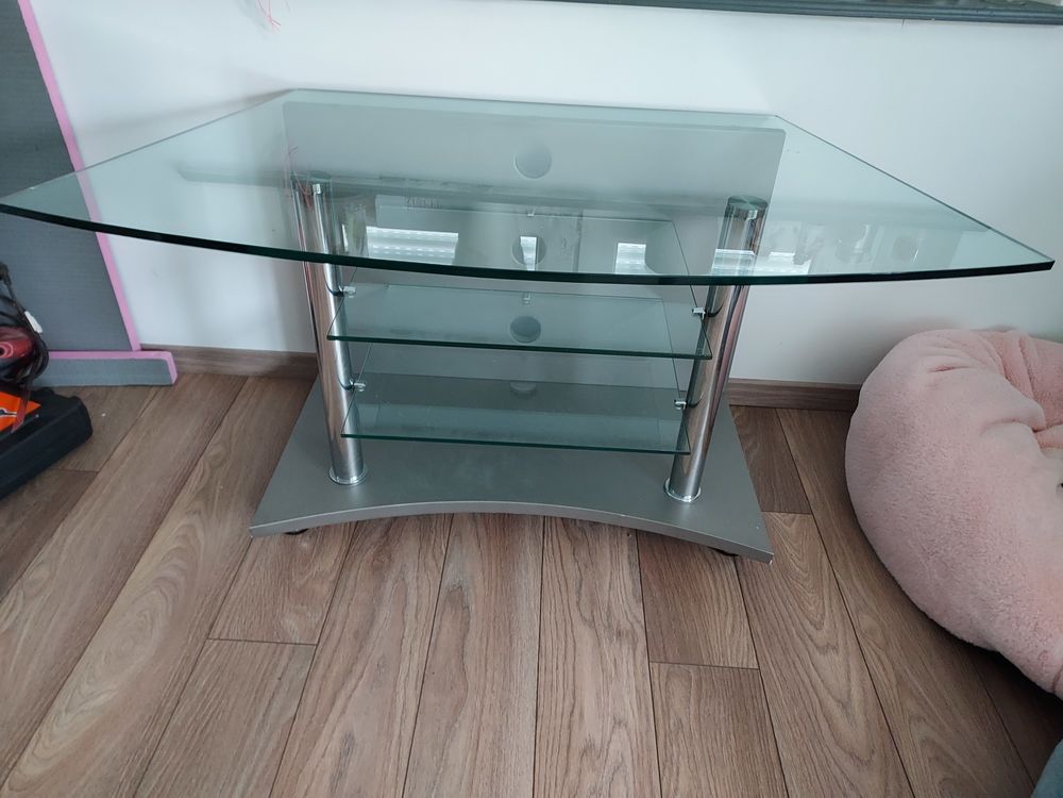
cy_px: 399
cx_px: 532
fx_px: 737
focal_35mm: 24
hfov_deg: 71.6
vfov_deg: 56.8
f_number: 1.8
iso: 500
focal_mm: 4.6
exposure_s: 1/25
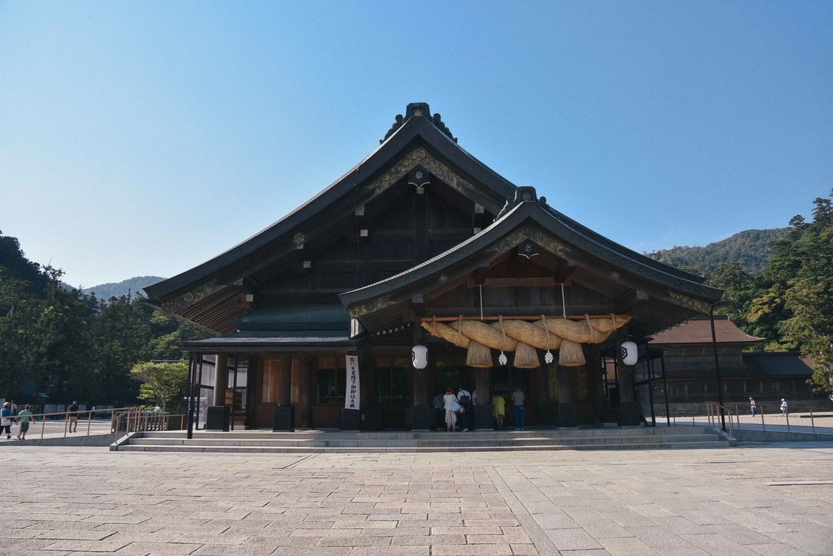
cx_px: 416
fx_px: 556
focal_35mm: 24
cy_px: 278
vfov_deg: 53.2
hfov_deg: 73.7
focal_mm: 24
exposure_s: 1/640
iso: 560
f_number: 11
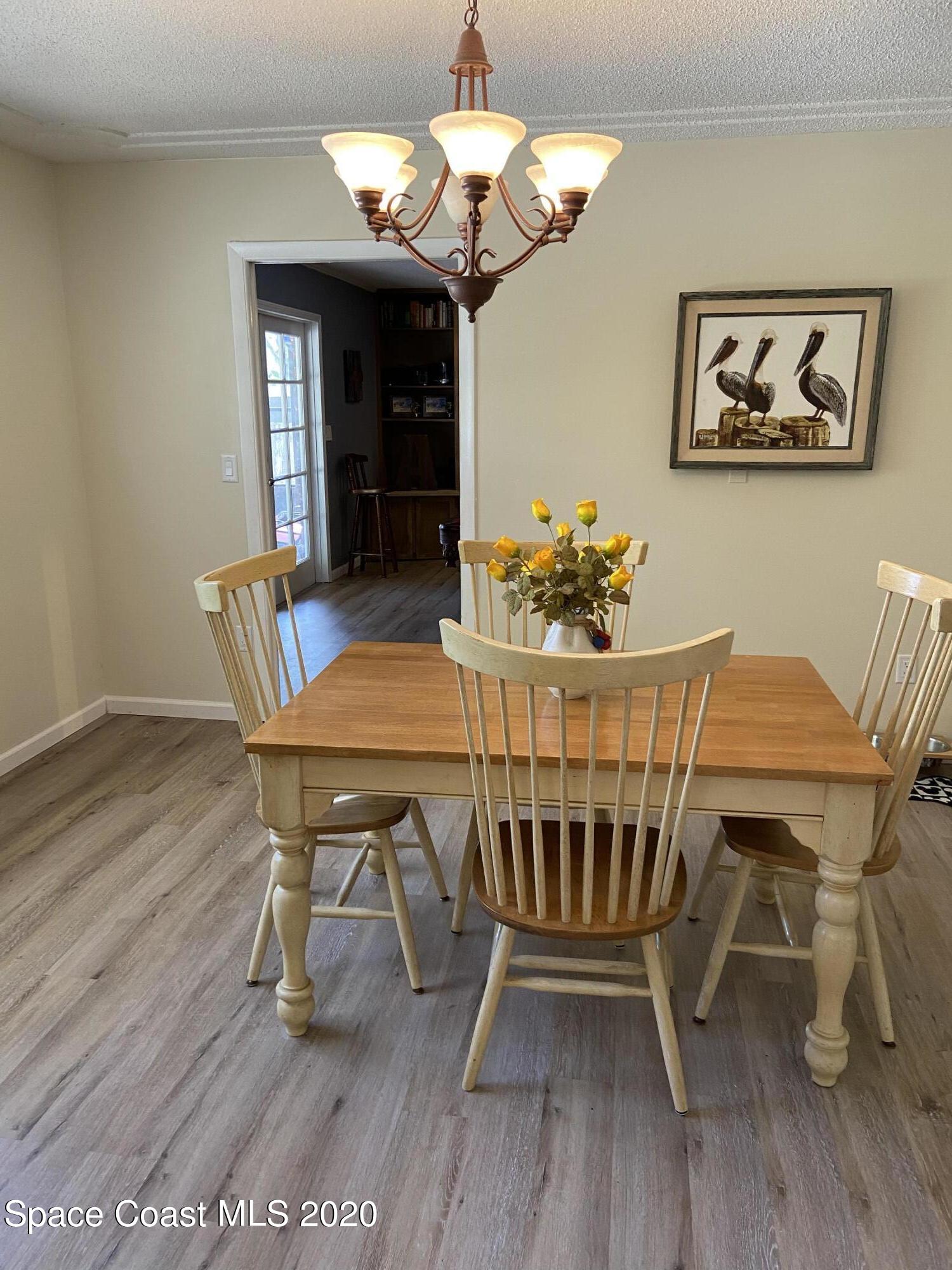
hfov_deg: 53.1
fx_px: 953
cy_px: 635
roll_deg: +0.3
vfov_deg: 67.3
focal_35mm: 26
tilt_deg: -13.1
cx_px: 476
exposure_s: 1/60
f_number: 1.8
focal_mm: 4.25
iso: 125
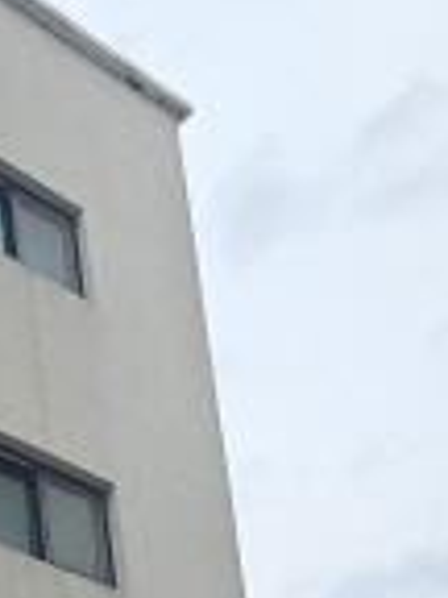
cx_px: -79
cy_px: 880
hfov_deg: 19.3
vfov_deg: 22.5
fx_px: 1242
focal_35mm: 72
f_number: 2.2
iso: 50
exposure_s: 1/624
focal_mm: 2.2
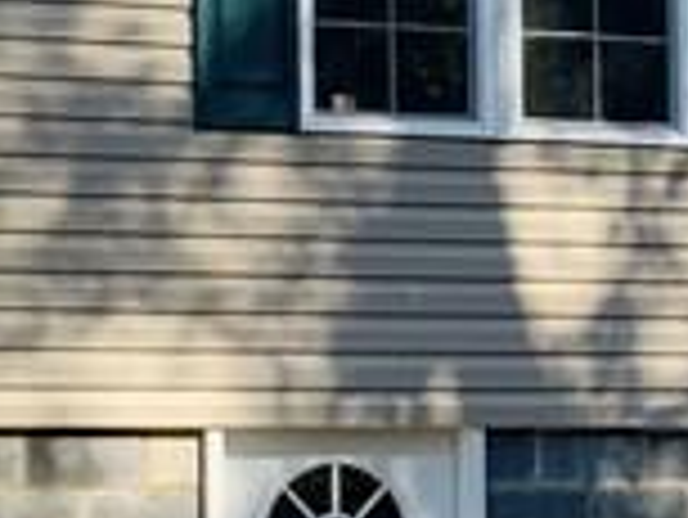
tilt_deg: +4.9
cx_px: 355
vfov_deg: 8.5
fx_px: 3461
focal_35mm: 174
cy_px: 135
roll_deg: -0.2
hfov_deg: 11.4
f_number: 1.8
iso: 25
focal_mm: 4.25
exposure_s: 1/510
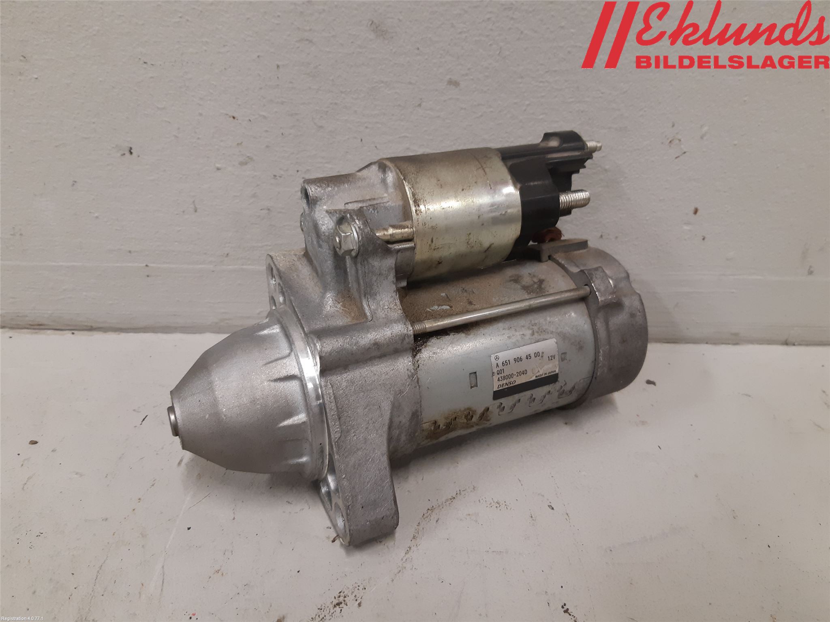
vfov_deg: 53.1
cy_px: 311
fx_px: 623
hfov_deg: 67.3
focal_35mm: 26
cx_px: 415
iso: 160
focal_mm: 3.93
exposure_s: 1/50
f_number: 1.7
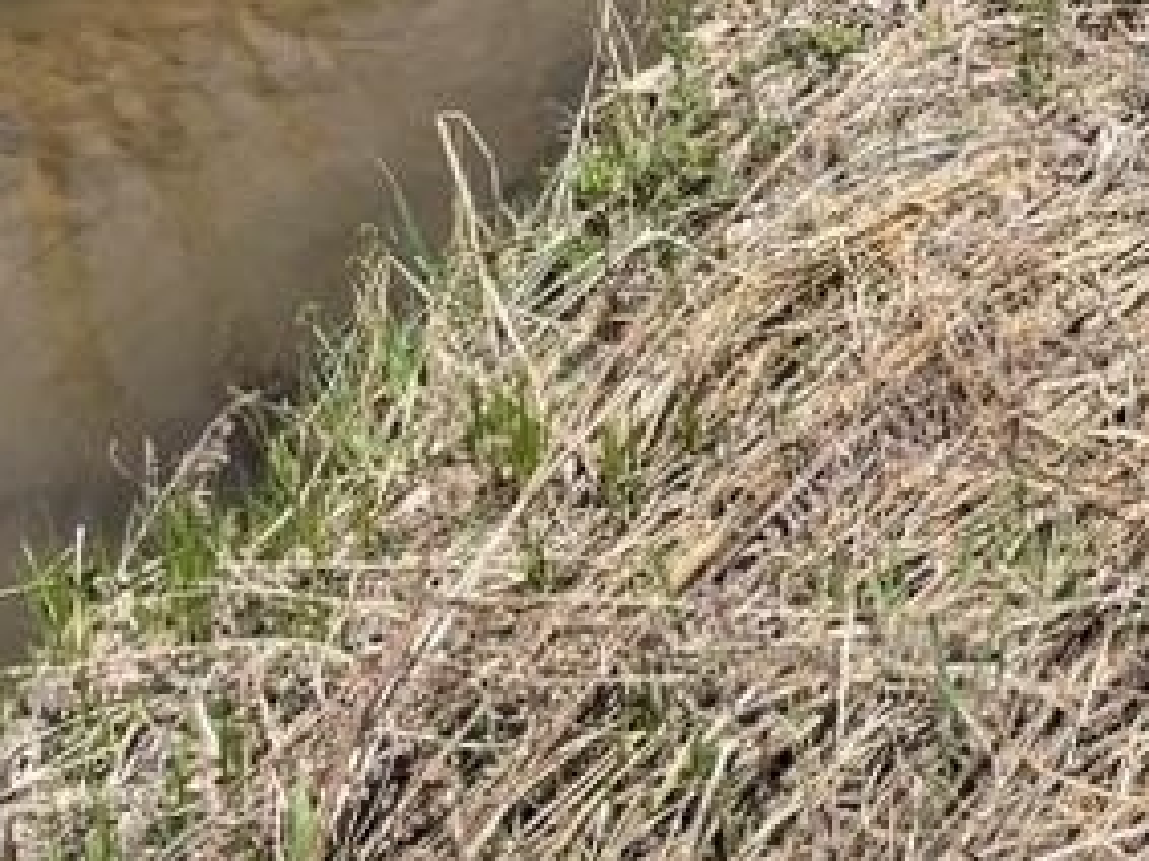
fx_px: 3119
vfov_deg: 14.4
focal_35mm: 94
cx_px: 1380
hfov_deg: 19.6
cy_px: -524
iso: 32
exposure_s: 1/3125
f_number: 1.6
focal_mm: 4.2
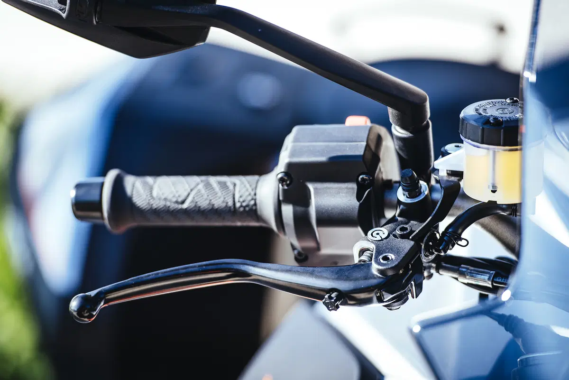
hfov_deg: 10.3
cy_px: 190
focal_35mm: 200
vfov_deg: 6.9
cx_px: 284
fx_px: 3162
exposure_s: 1/250
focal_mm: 200
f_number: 3.2
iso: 64
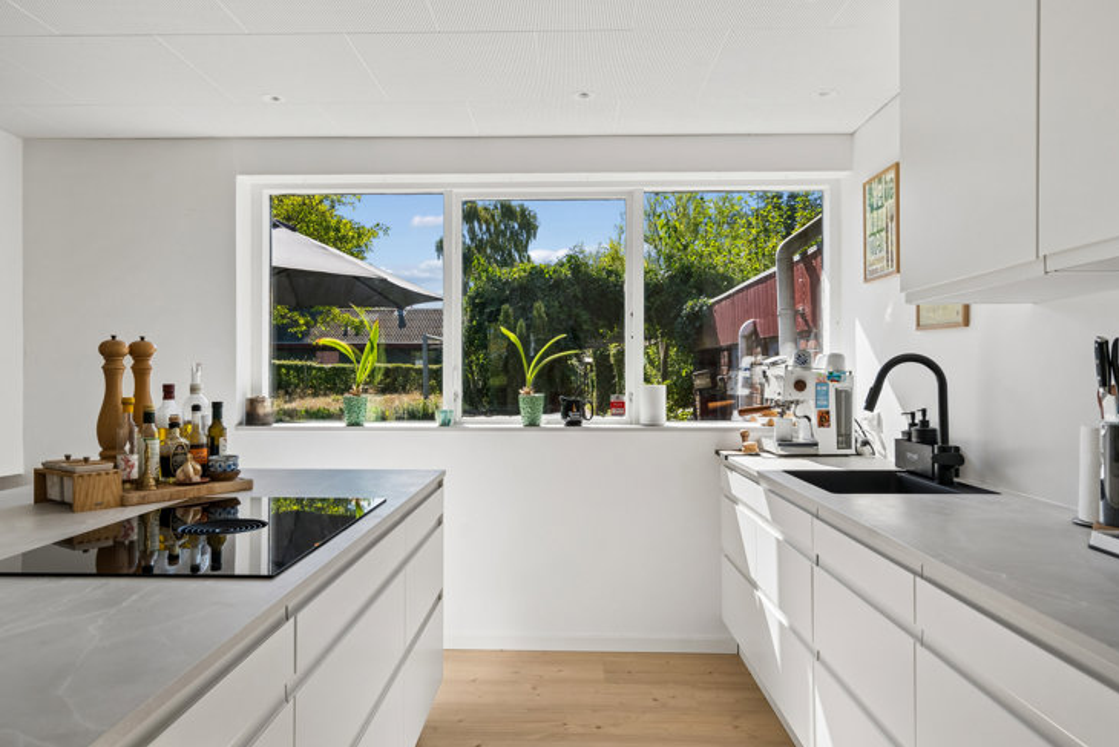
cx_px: 552
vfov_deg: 55.1
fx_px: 715
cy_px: 370
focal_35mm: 23
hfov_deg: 76.1
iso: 800
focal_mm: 21
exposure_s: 1/800
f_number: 7.1
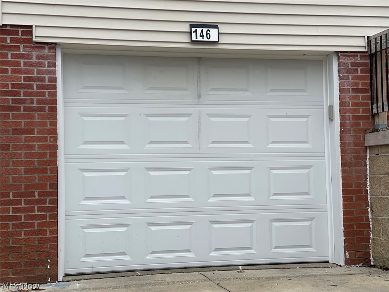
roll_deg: +1.2
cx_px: 194
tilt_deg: +1.5
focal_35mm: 64
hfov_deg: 30.3
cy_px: 146
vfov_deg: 22.9
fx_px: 719
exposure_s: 1/374
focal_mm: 7.5
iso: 20
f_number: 2.2
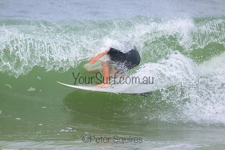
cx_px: 112
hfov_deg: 2.6
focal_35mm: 800
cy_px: 75
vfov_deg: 1.7
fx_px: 5001
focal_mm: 800
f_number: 11
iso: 4500
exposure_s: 1/2000
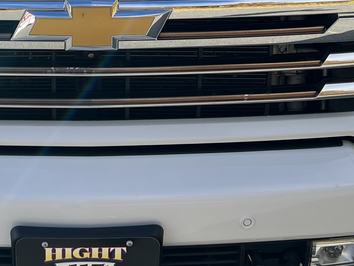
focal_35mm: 87
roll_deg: +2.0
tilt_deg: -11.0
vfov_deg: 16.5
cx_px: 72
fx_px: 890
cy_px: -25
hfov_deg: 22.2
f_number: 1.5
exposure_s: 1/2457
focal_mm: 5.7
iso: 50
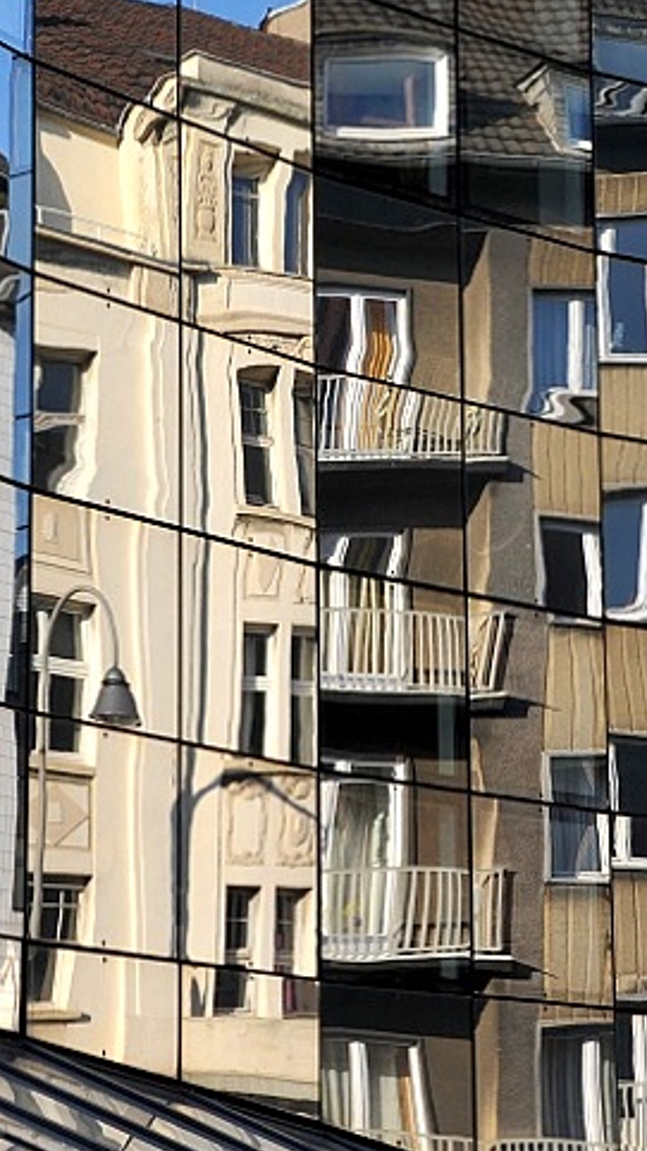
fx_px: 3448
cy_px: 423
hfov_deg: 10.7
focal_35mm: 113
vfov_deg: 18.9
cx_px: 320
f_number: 13
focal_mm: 52
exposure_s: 1/160
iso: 400
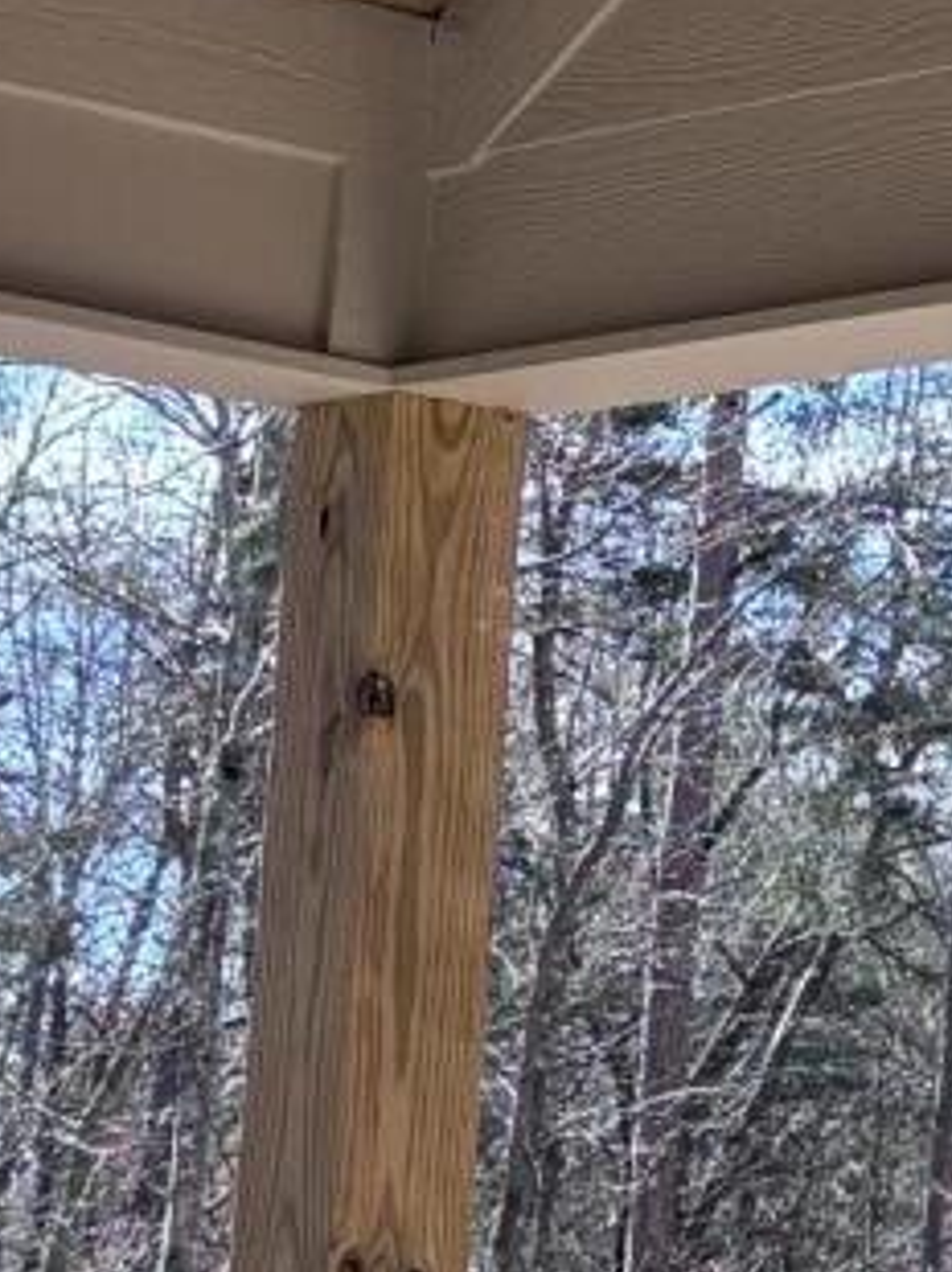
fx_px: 6169
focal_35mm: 168
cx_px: 1830
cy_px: 341
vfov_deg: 11.7
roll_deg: -2.8
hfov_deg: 8.4
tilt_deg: +9.4
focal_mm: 5.96
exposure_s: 1/559
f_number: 1.6
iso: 50
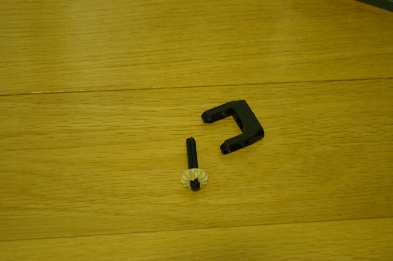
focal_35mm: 82
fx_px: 900
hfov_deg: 24.6
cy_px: 130
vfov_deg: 16.5
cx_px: 196
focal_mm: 55
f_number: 5.6
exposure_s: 1/2
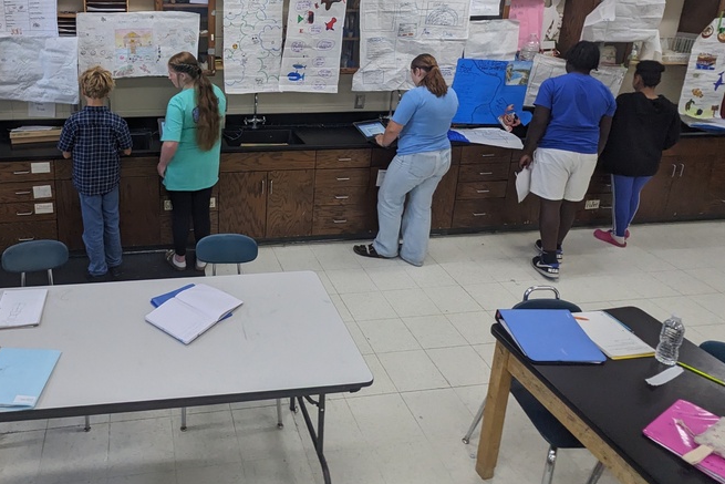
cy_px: 104
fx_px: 524
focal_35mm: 26
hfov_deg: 66.7
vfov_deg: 47.2
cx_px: 219
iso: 127
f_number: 2.2
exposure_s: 1/40
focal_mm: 2.22
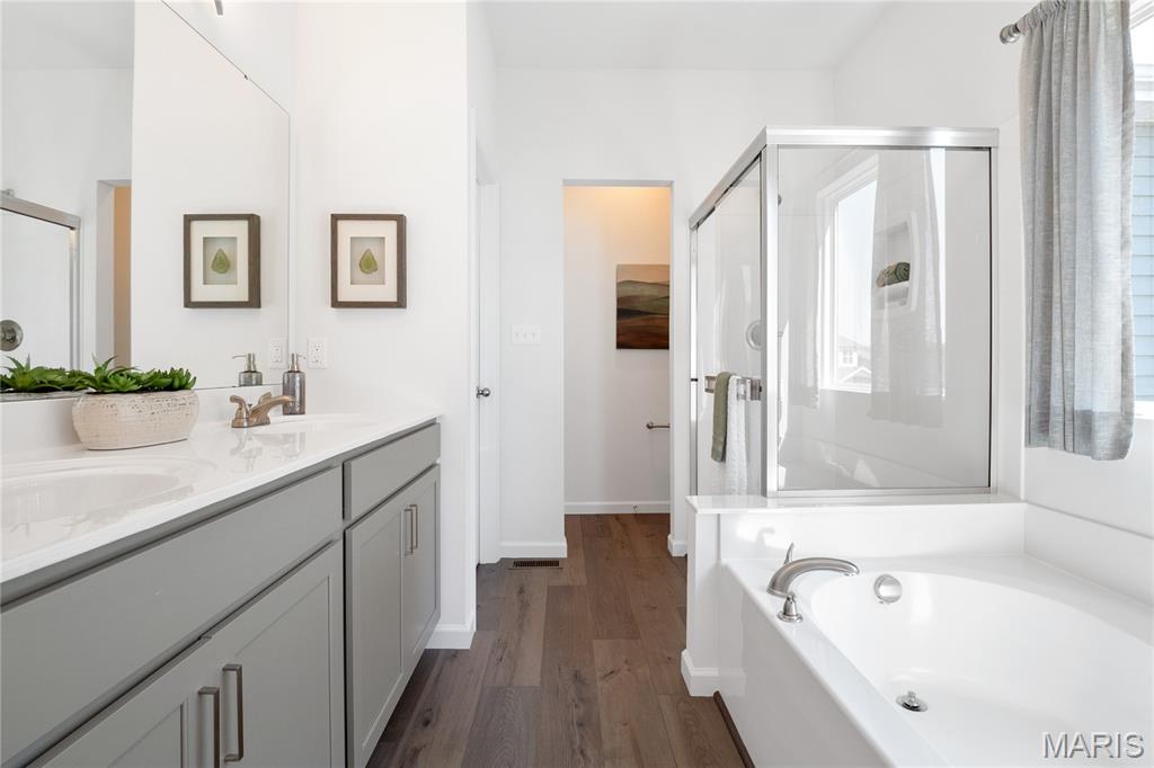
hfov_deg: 96.8
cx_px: 577
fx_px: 513
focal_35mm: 16
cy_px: 384
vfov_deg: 73.7
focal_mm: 8
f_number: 6.3
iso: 400
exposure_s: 1/30
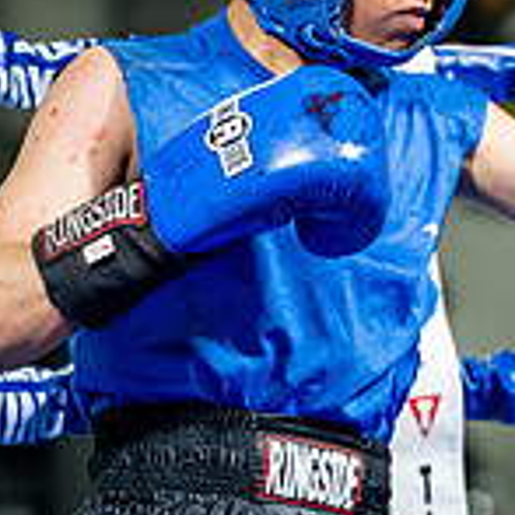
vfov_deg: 3.8
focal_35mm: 466
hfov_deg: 3.8
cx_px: 585
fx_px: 7844
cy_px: 370
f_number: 2
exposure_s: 1/800
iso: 4000
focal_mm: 139
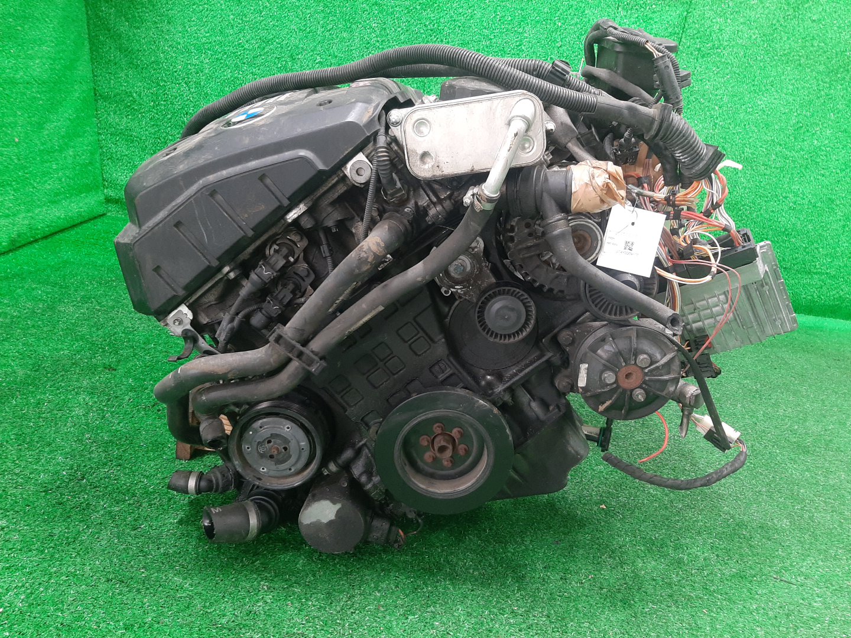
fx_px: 639
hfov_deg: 67.3
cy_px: 319
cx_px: 426
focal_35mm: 26
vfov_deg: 53.1
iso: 172
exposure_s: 1/33
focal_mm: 3.93
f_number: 1.7
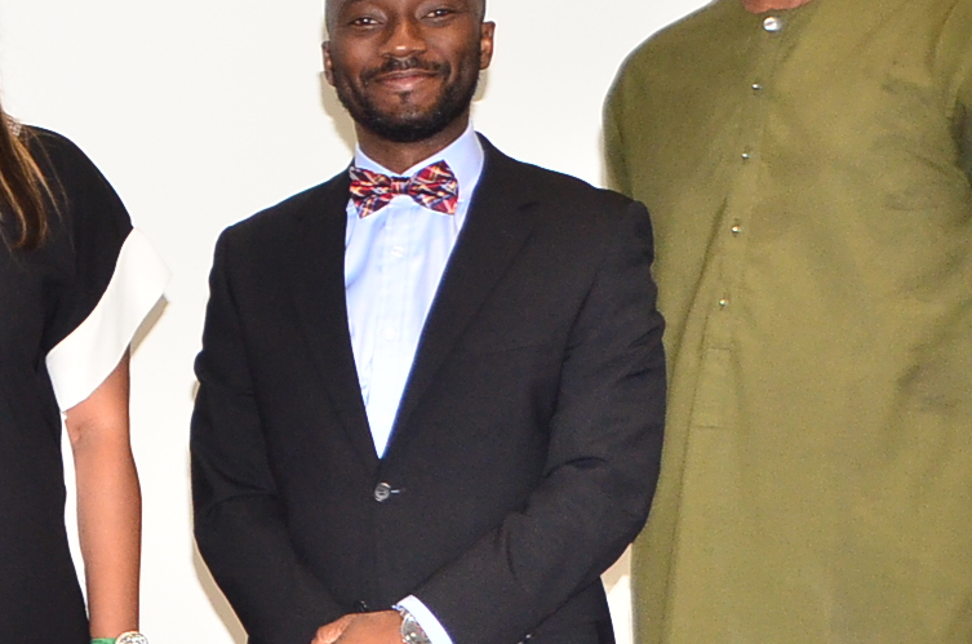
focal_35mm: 157
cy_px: 605
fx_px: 4231
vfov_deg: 8.7
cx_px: -462
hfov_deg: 12.5
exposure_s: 1/125
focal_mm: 32
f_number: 6.3
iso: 1250
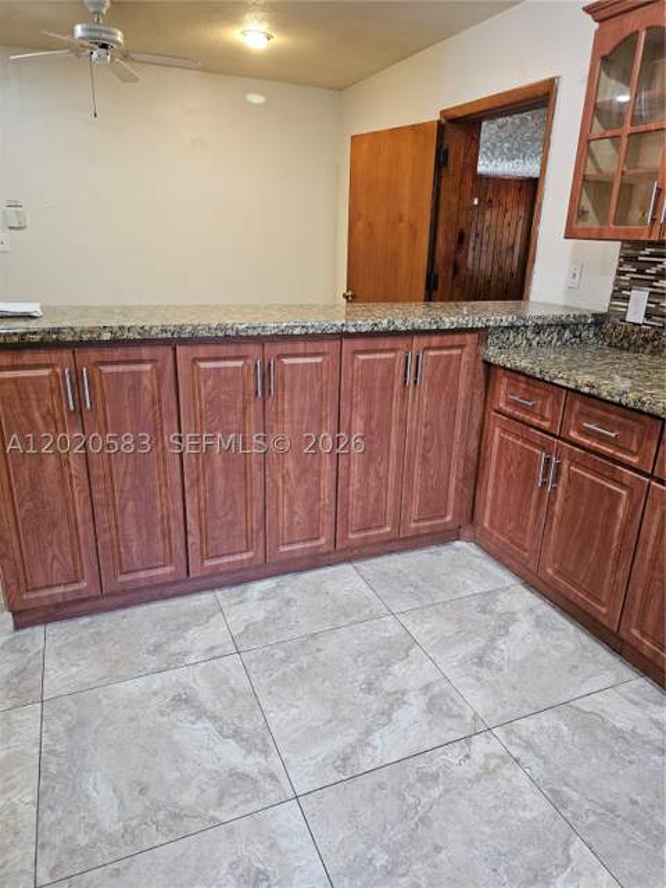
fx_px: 590
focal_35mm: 23
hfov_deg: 58.9
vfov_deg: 73.9
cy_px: 444
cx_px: 333
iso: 800
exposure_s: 1/120
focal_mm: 6.3
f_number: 1.7
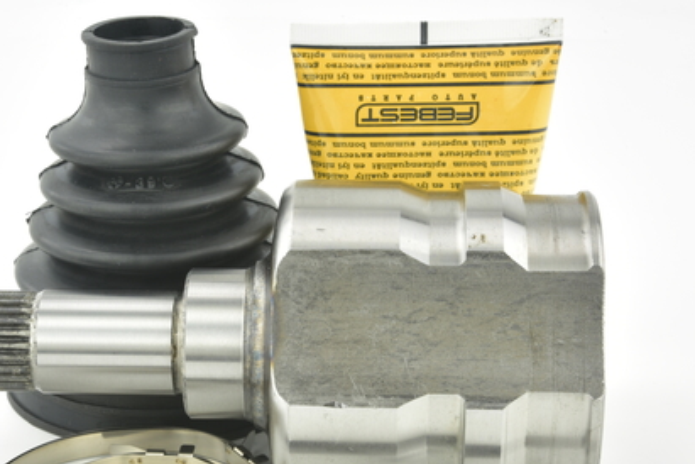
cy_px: 342
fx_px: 2027
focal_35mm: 105
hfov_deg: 19.4
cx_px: 260
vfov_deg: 13.0
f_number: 25
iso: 64
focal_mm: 60
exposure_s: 1/2.5
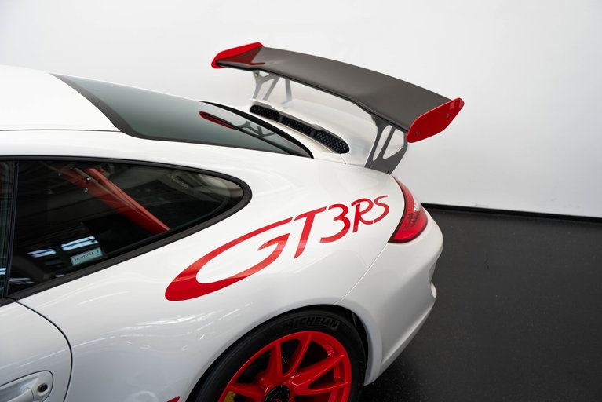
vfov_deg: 37.9
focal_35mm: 35
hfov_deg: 54.4
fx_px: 585
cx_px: 301
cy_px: 201
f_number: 3.5
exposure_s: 1/80
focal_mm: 35
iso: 100
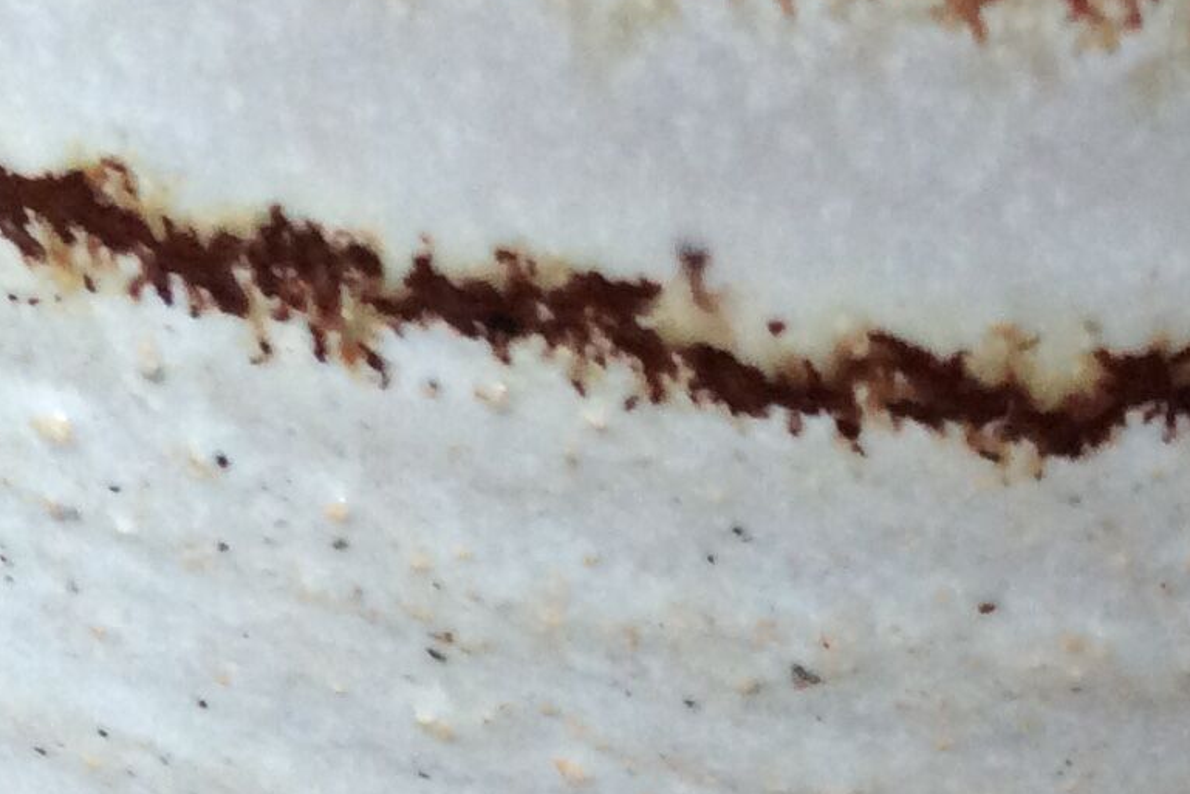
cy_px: 986
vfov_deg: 11.9
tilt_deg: -47.5
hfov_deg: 18.2
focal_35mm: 112
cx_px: 781
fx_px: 3703
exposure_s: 1/25
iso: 100
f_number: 2.4
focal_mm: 3.3
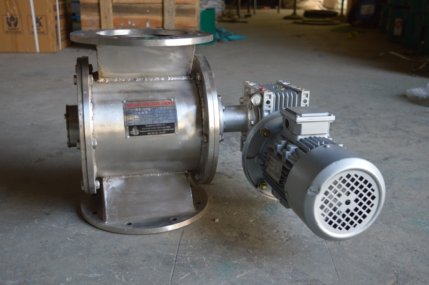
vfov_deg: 34.1
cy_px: 142
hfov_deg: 49.6
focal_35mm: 39
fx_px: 464
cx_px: 214
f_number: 4
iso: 140
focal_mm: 26
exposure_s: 1/30
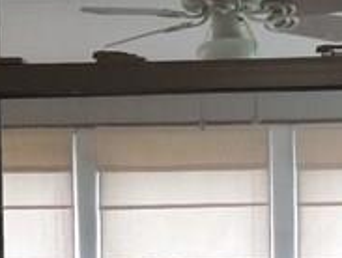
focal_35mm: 134
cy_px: 430
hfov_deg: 14.7
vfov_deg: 10.6
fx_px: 1327
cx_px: 217
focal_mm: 4.3
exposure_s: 1/30
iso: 360
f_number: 3
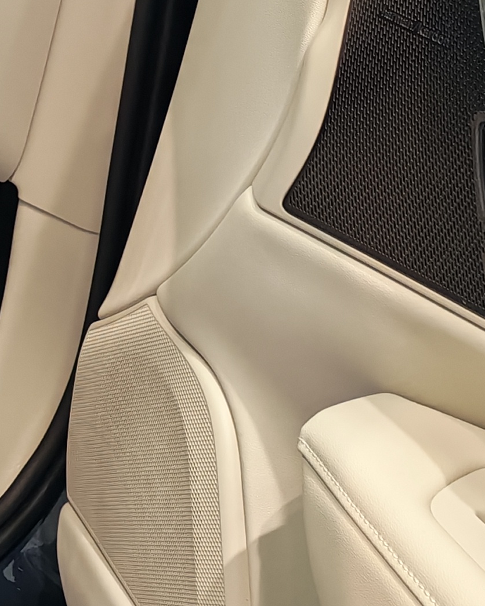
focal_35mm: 111
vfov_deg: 17.2
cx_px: -520
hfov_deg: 12.1
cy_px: 108
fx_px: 1992
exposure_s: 1/100
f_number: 1.9
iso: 304
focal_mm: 6.12
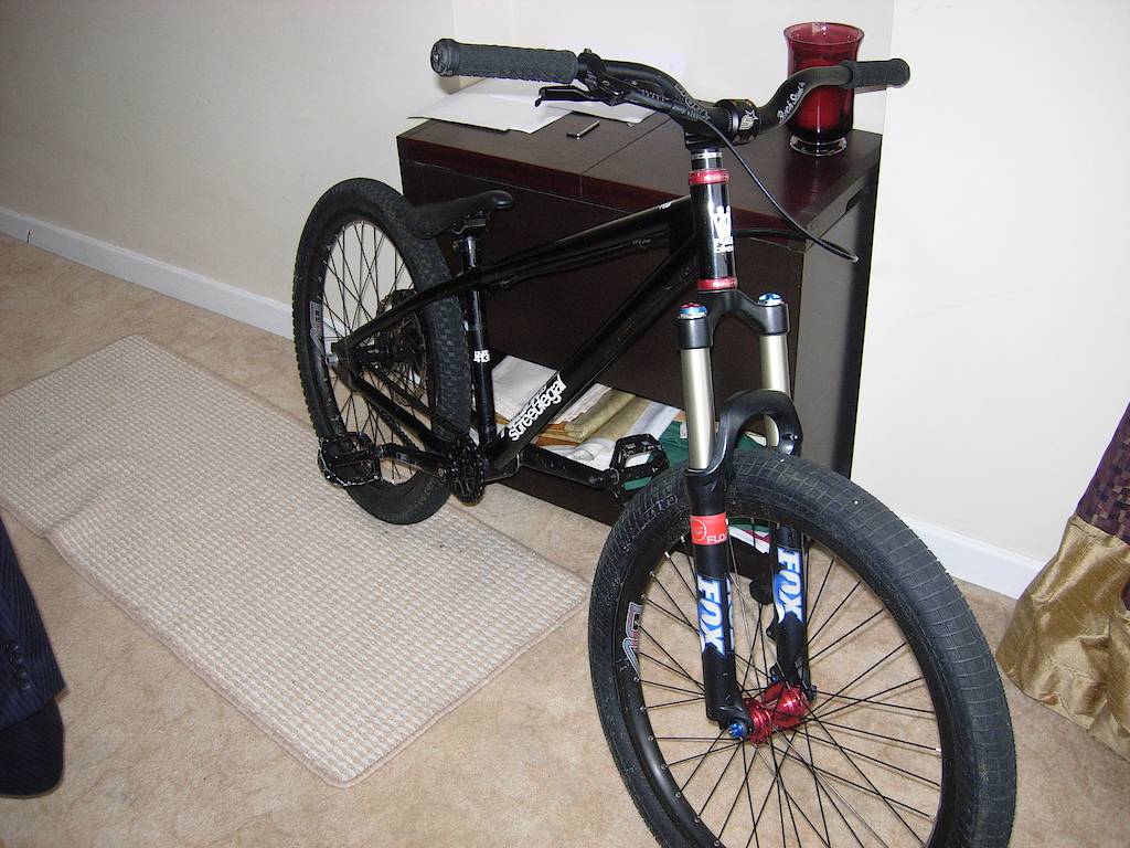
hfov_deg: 51.4
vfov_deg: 39.7
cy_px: 424
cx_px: 565
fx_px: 1175
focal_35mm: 36
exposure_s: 1/128
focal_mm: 7.5
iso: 141
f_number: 2.7
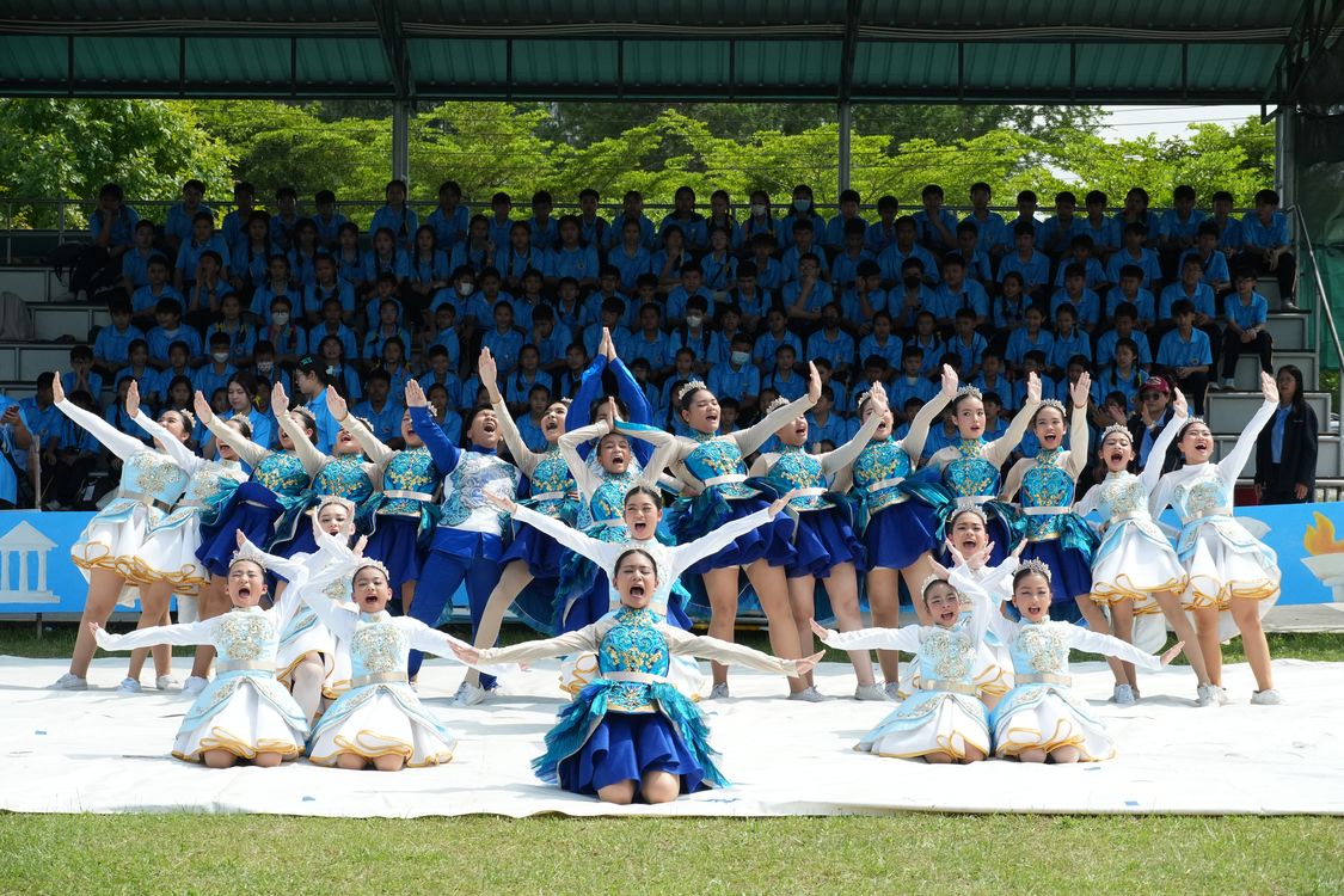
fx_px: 3360
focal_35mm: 90
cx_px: 672
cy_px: 448
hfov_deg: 22.6
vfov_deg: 15.2
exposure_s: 1/4000
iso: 1000
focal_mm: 60
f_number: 6.3
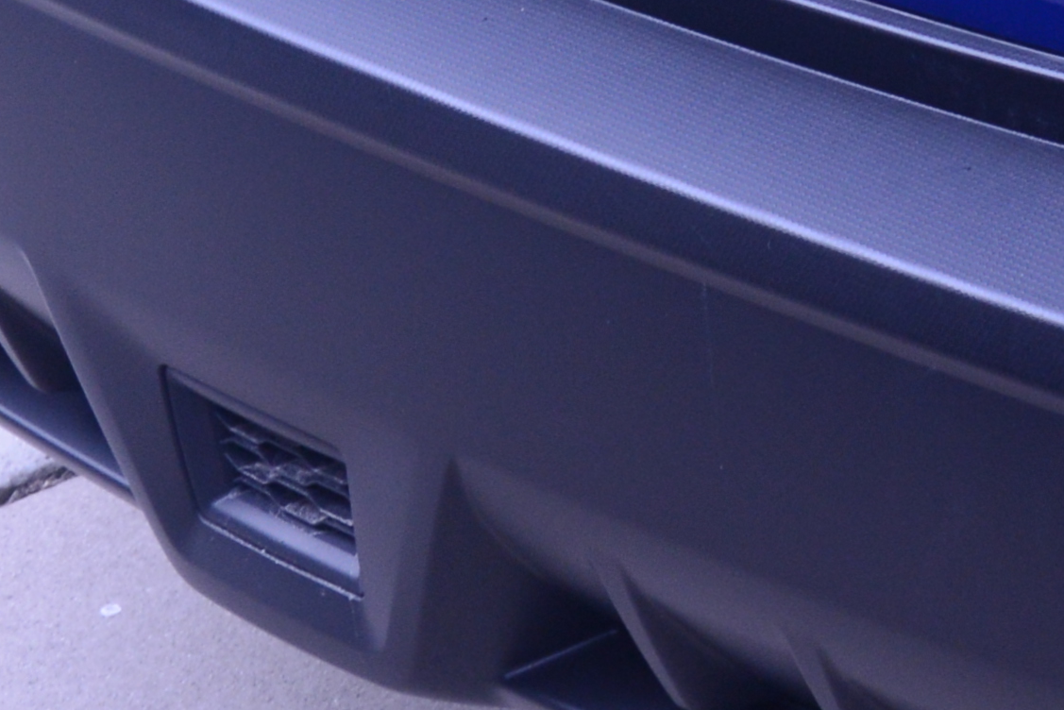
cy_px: -875
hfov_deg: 8.8
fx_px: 6178
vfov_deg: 6.3
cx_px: 2728
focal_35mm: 209
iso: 560
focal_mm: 32
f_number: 8
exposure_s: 1/250
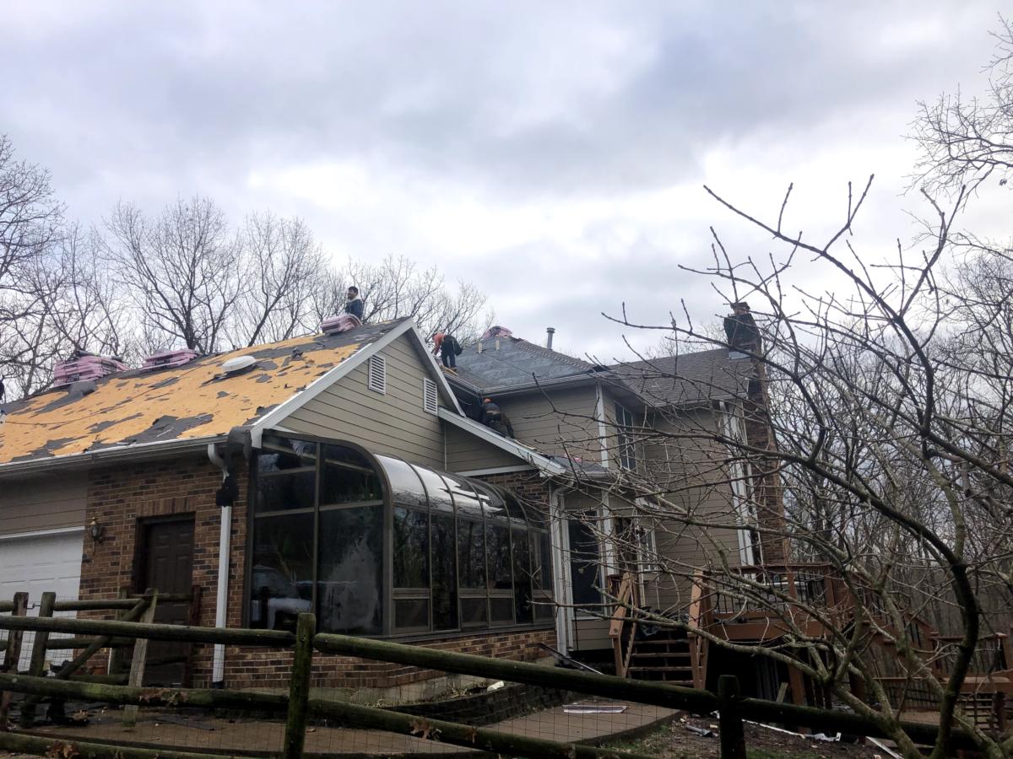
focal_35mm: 28
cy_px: 380
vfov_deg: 49.7
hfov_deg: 63.4
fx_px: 819
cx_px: 506
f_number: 1.8
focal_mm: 4
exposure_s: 1/2288
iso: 20
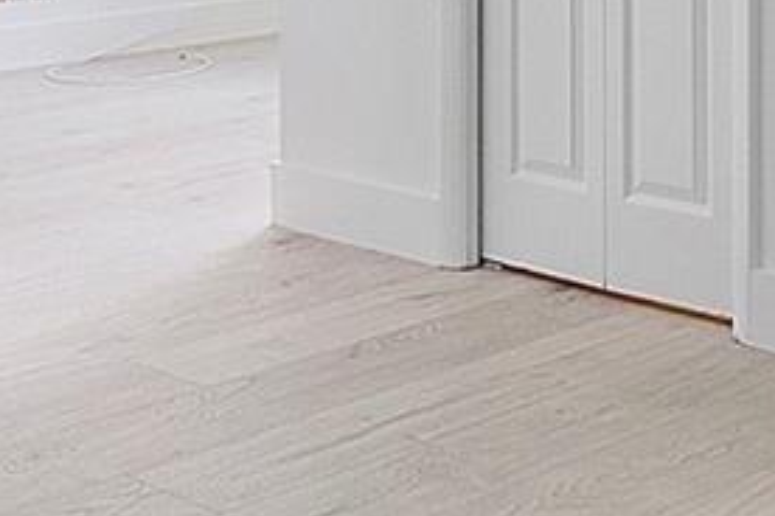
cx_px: 848
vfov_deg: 14.7
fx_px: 1873
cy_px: -231
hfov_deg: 22.1
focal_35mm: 87
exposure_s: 1/60
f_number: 8
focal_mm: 10
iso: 200
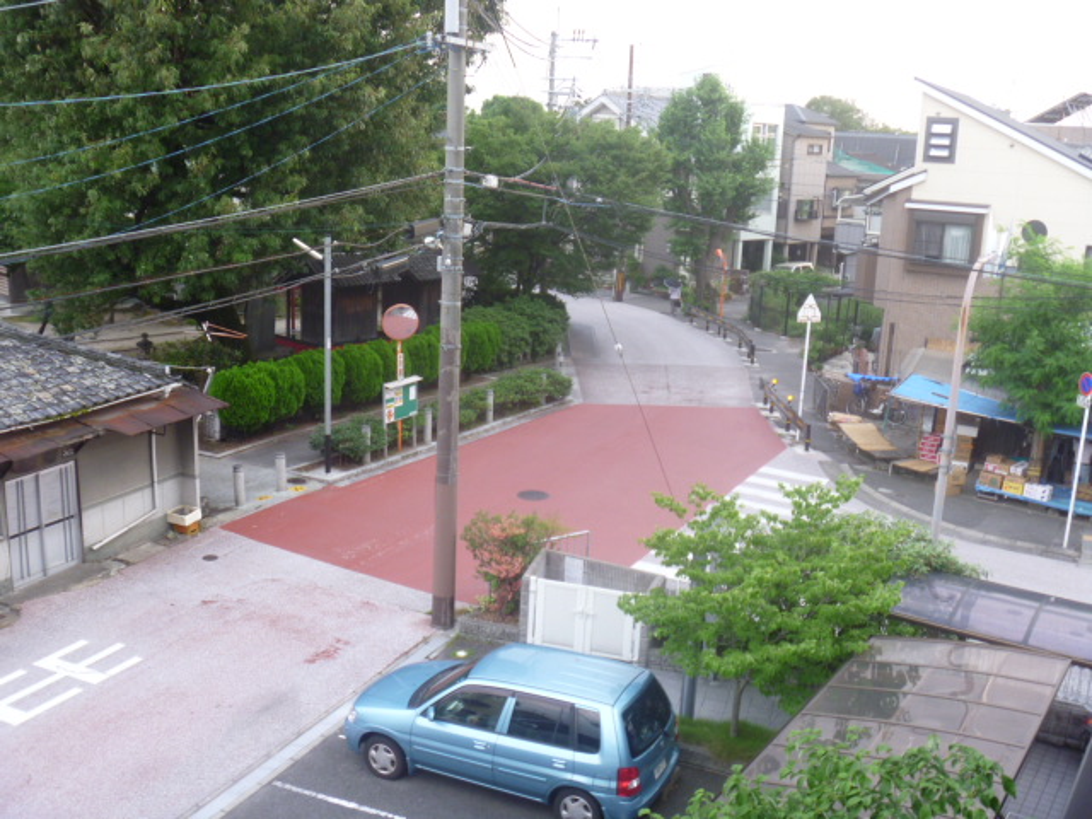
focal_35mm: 35
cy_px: 410
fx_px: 1104
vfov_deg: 40.7
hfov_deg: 52.6
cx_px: 546
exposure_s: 1/30
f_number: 3.5
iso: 100
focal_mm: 6.3
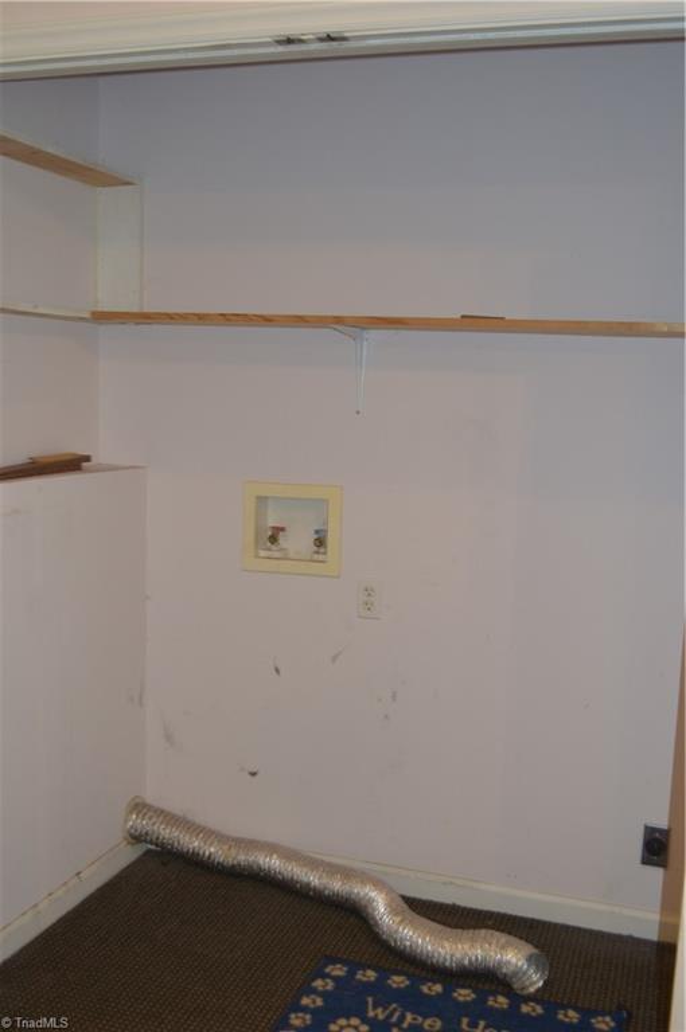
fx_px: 1118
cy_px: 516
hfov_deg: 34.1
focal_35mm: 39
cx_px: 343
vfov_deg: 49.6
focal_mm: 26
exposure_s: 1/30
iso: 320
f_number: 4.2
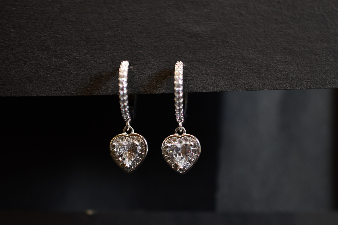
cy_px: 112
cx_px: 169
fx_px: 563
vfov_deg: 22.6
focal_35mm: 60
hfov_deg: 33.4
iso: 800
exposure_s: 1/125
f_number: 3.2
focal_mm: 40
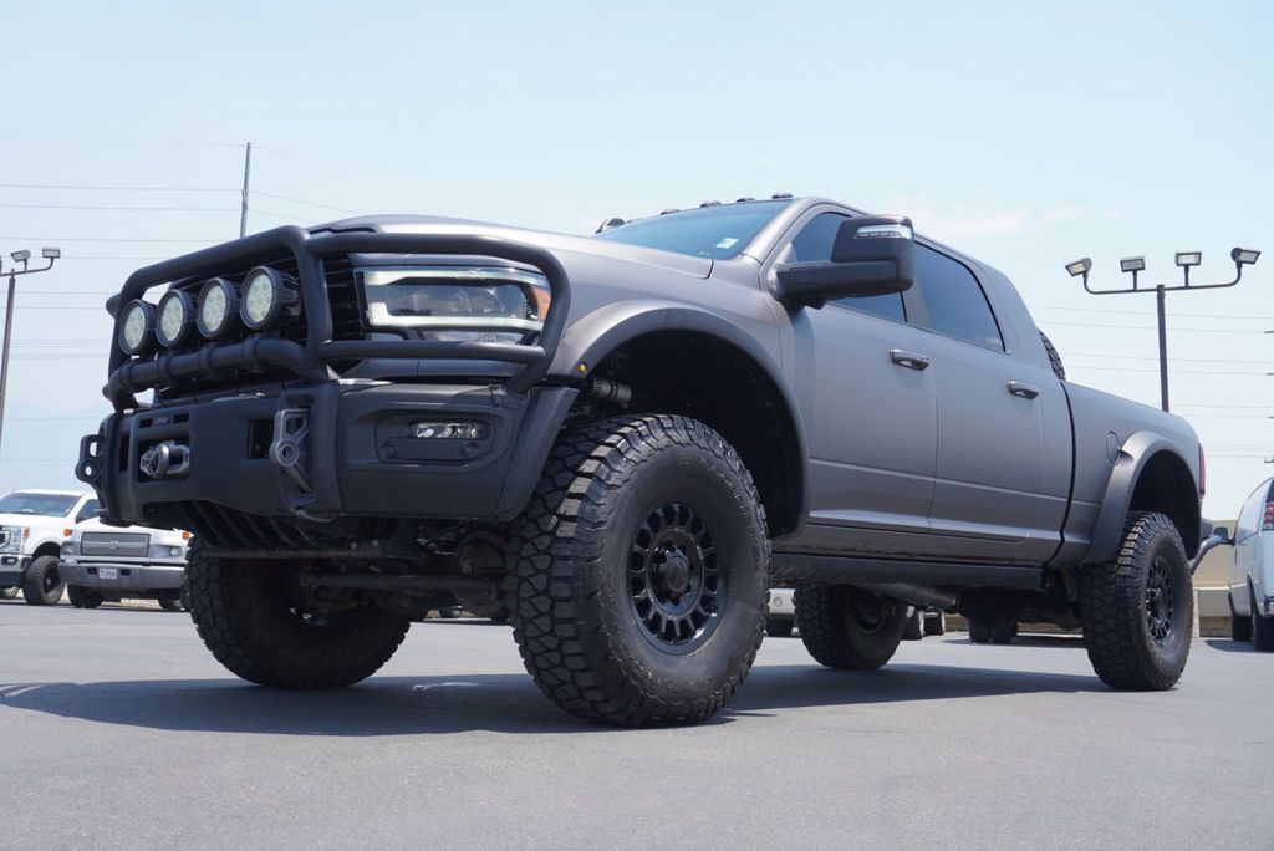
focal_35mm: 36
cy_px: 426
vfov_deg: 36.9
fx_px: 1275
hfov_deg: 53.1
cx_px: 637
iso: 100
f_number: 8
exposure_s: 1/200
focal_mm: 24
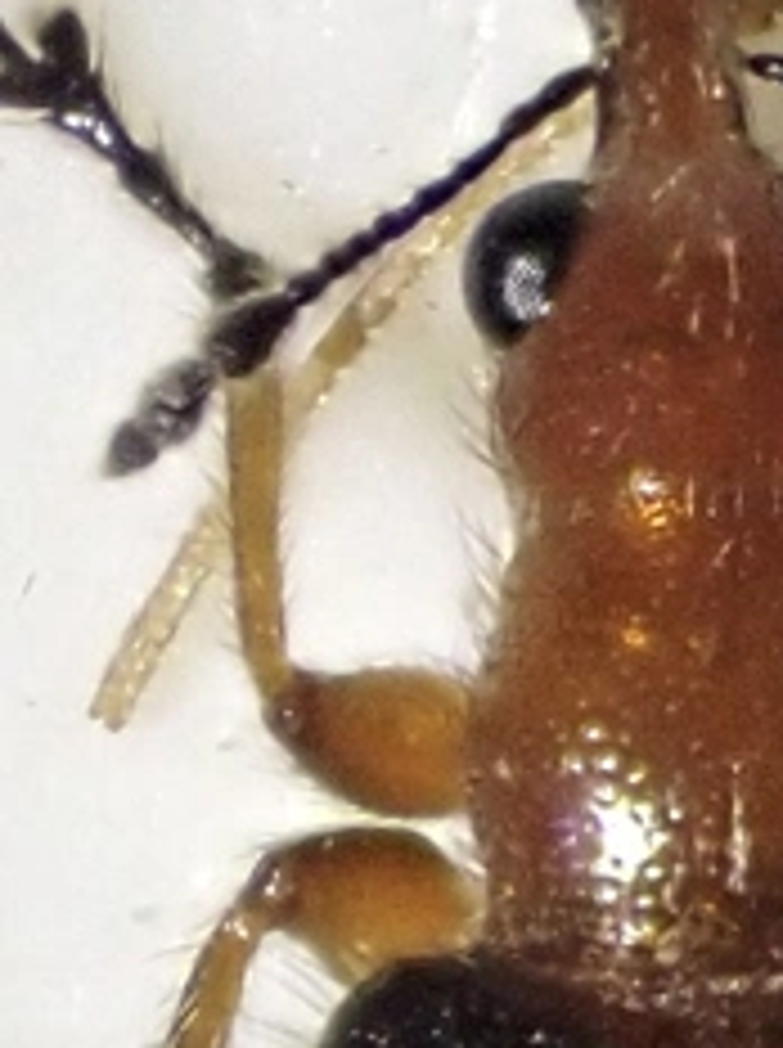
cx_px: 700
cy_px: 1061
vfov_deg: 19.3
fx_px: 2994
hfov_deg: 14.7
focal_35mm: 99
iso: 800
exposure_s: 1/800
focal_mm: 6.37
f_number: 3.5
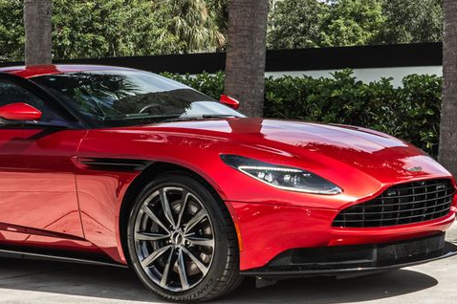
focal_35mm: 111
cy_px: 124
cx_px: 136
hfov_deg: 18.4
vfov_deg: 12.3
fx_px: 1408
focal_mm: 53
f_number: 8
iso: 200
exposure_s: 1/125
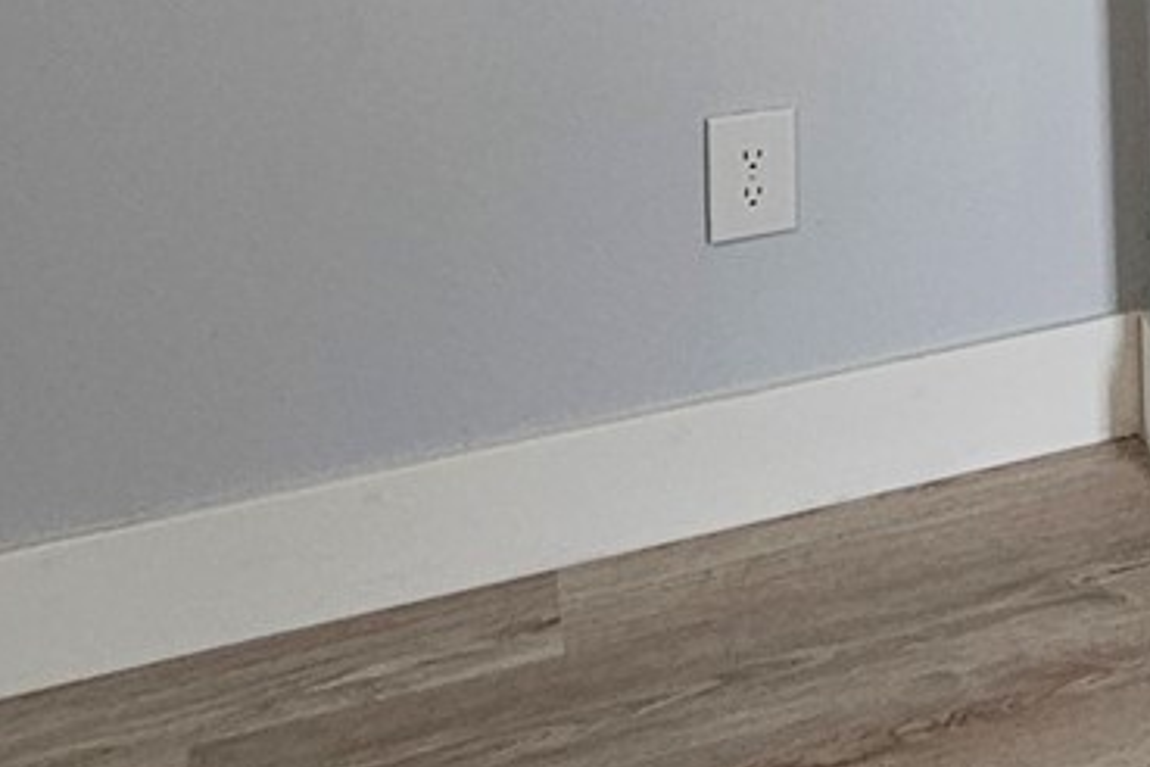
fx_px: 2396
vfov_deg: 15.2
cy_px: -708
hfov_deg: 23.0
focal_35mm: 75
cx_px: 1614
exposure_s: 1/60
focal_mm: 2.2
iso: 160
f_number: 2.2
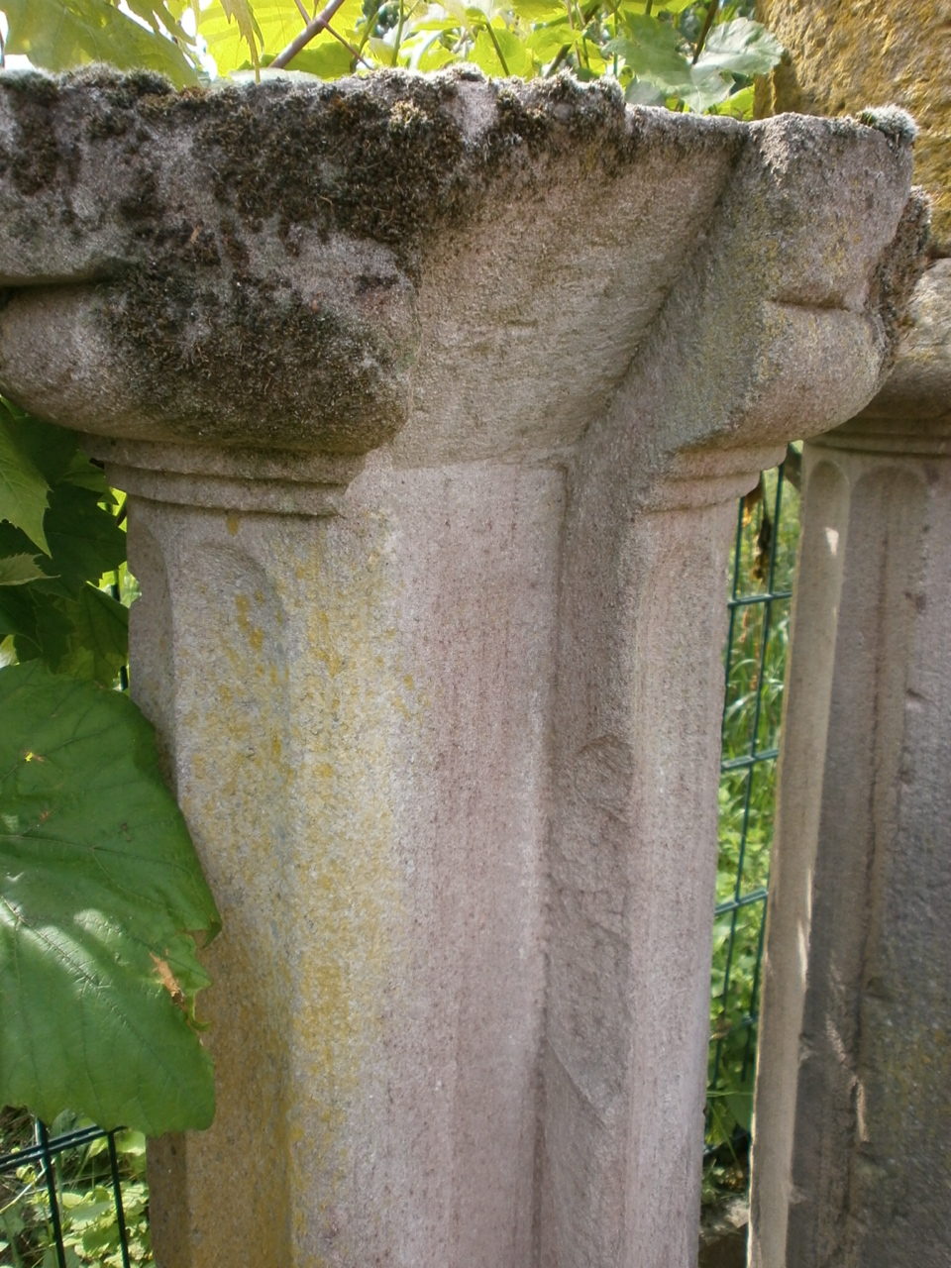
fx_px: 989
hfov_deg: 51.4
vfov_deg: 65.3
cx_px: 476
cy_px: 634
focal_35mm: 27
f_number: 2.9
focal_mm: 4.8
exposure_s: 1/320
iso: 100
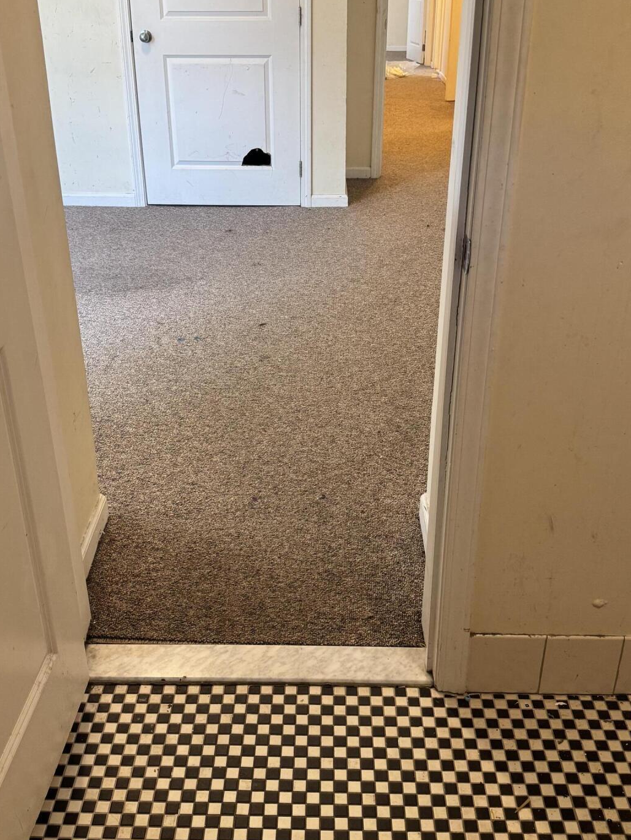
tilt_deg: -26.8
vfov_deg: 52.6
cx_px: 306
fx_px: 850
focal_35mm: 35
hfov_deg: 40.7
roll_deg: +0.5
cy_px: 390
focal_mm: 6.76
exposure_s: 1/60
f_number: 1.78
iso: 250
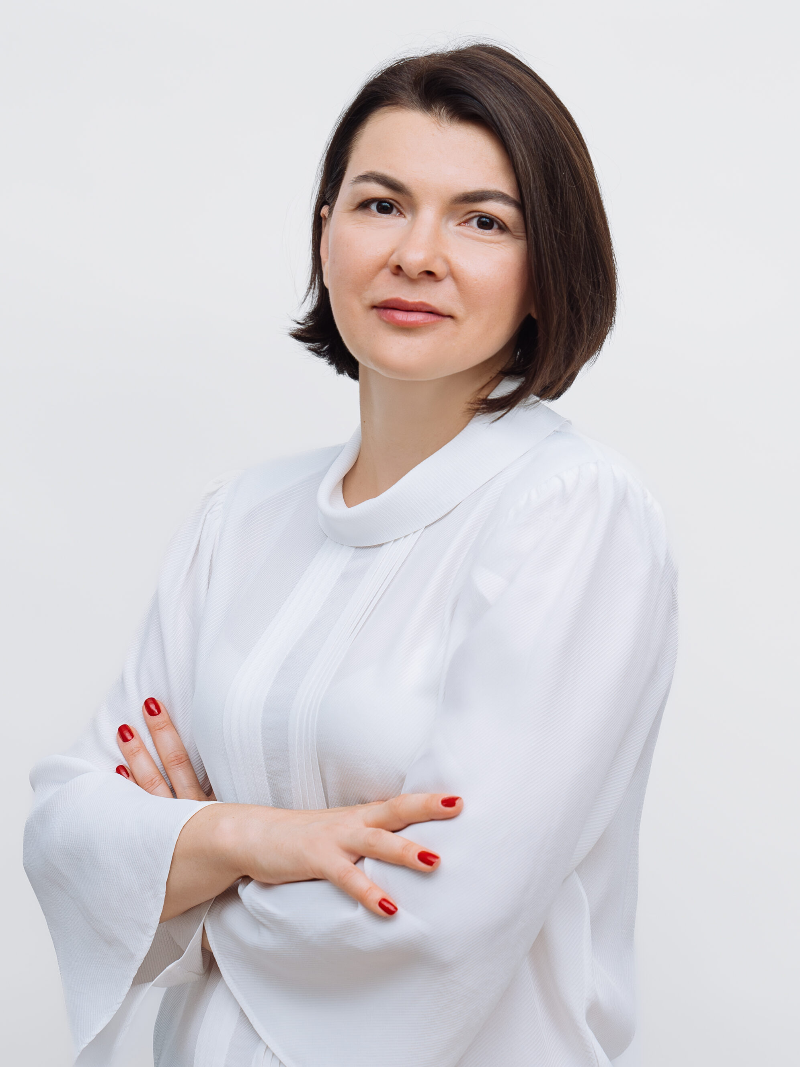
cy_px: 536
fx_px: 3082
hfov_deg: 14.8
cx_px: 373
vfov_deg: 19.6
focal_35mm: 100
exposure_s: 1/160
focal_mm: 69
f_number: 4.5
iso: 500
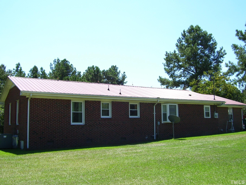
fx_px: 263
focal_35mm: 37
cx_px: 123
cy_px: 92
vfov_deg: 38.7
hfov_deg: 50.1
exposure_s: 1/250
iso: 80
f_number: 4.8
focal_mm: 6
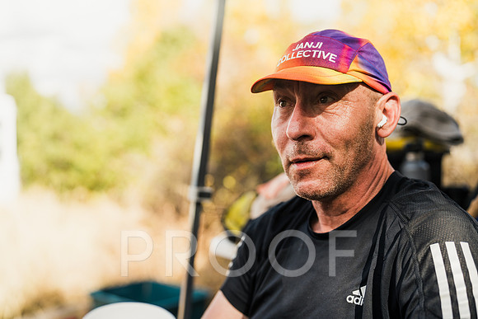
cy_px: 160
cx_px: 239
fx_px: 664
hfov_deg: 39.6
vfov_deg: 27.0
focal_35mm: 50
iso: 100
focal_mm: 50
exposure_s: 1/800
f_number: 2.2
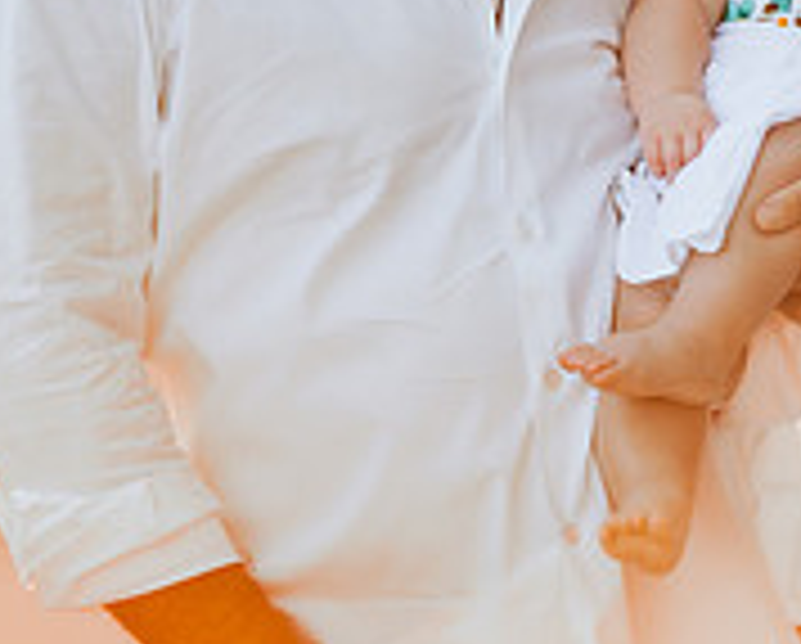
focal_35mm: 412
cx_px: 846
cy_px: 56
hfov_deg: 4.7
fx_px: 9783
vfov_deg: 3.8
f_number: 1.8
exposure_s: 1/500
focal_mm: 135
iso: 80
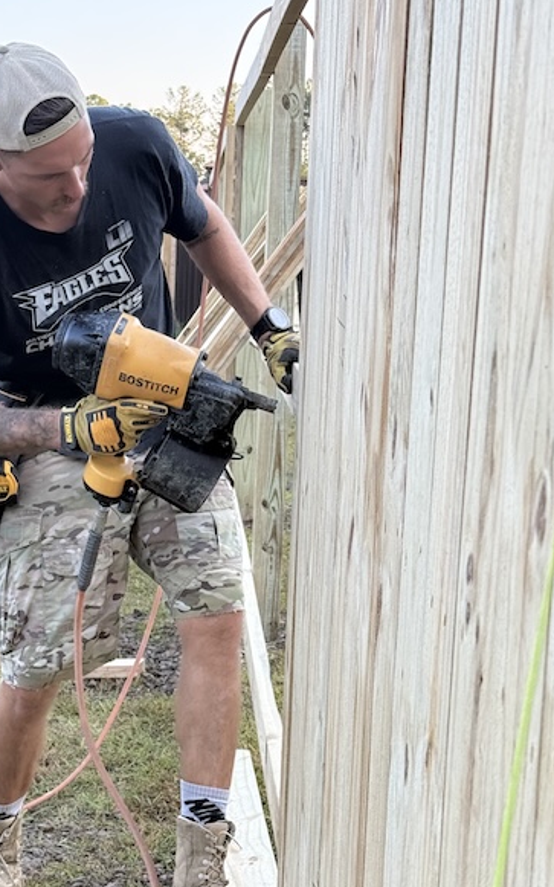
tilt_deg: -9.5
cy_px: 528
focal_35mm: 70
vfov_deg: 29.3
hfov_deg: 18.5
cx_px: 168
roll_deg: -1.7
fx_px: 1691
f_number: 1.78
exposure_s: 1/450
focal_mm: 6.76
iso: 100
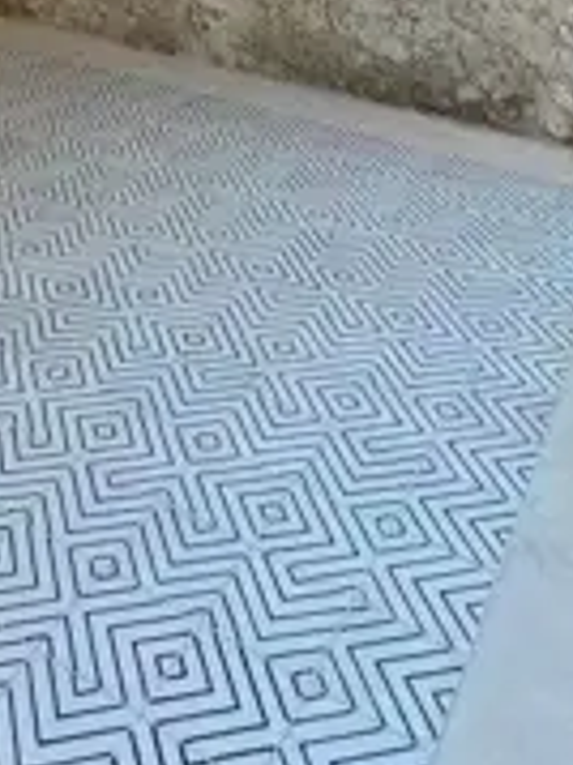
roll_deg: -0.7
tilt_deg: +1.8
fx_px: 1039
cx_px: 111
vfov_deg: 29.4
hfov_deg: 30.1
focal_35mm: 47
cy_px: -308
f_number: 2.2
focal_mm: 2.22
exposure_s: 1/154
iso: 40
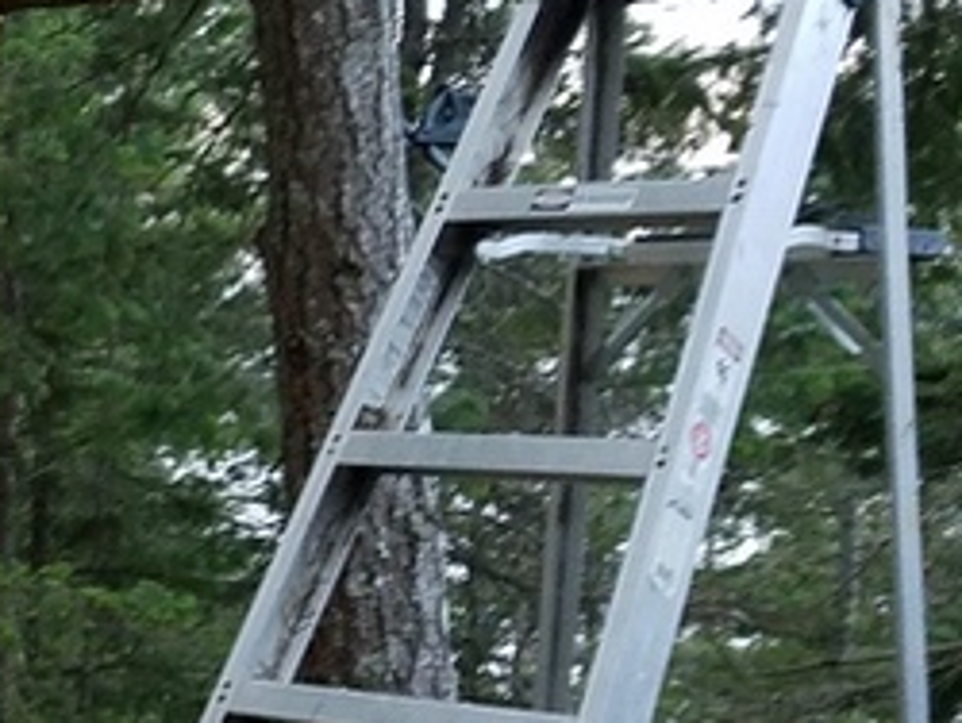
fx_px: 2893
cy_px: 500
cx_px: -958
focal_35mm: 104
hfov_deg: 15.2
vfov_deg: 14.2
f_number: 1.7
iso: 160
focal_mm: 4.2
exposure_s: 1/24
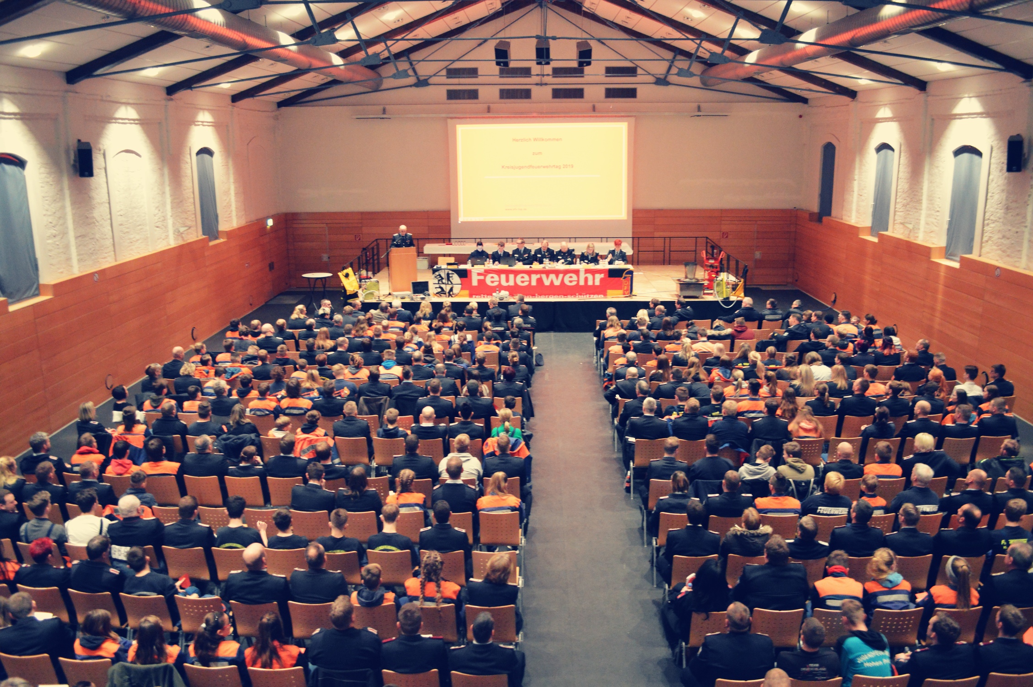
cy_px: 344
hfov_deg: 67.4
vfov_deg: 47.8
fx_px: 774
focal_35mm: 27
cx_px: 516
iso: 2800
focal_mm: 18
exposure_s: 1/15
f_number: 3.5
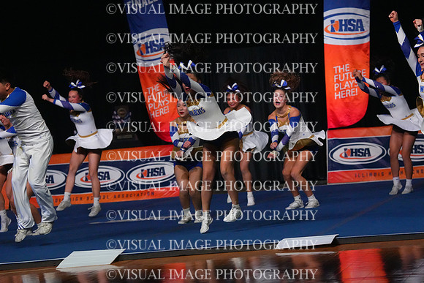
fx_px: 2003
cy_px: 142
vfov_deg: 8.1
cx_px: 212
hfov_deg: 12.1
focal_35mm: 170
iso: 16000
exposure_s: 1/1250
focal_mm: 170
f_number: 5.6
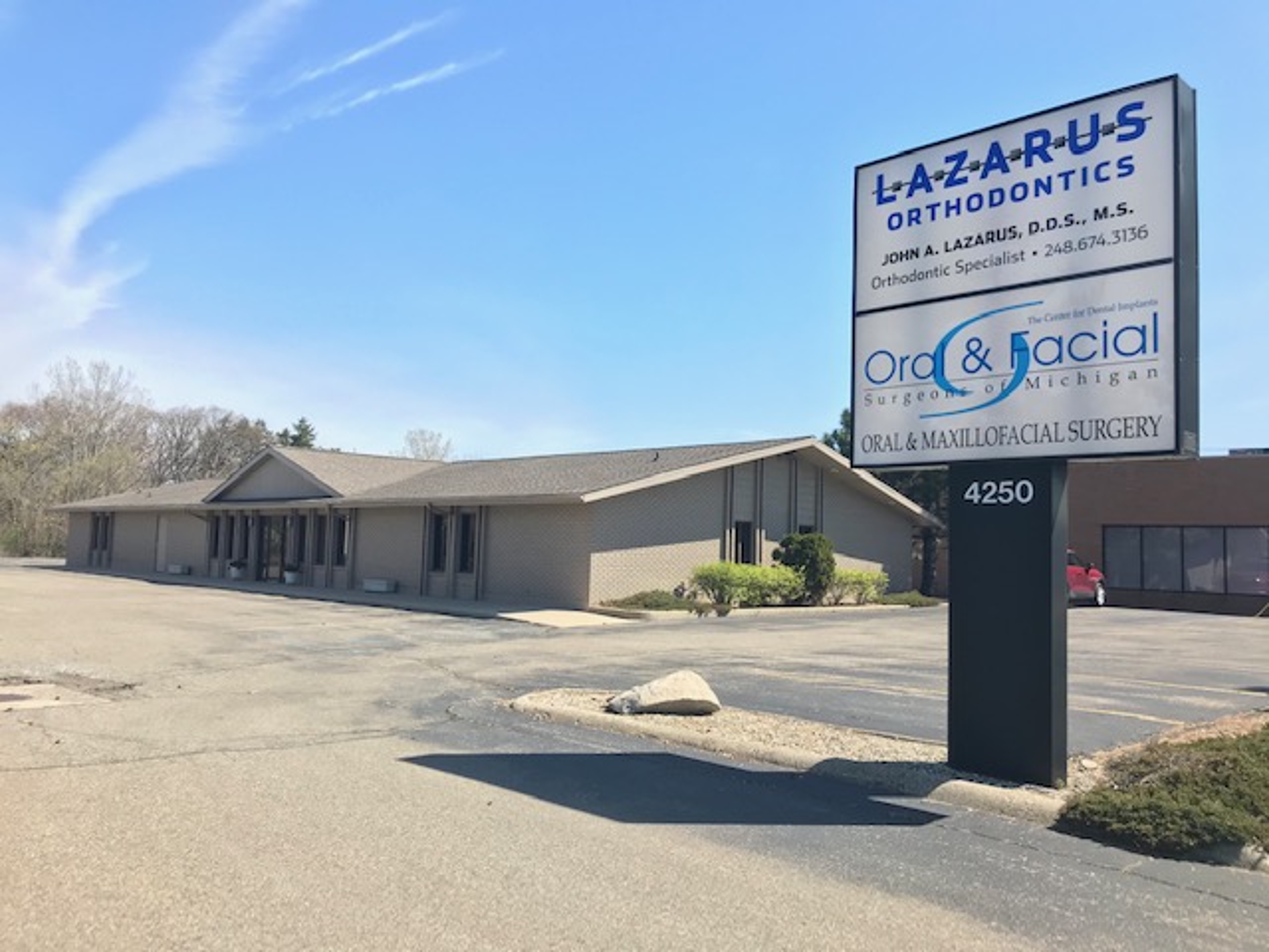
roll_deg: -1.5
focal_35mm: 28
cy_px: 476
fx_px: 1026
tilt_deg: +4.1
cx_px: 634
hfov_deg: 63.4
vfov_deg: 49.7
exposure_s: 1/1259
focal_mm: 3.99
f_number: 1.8
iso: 20
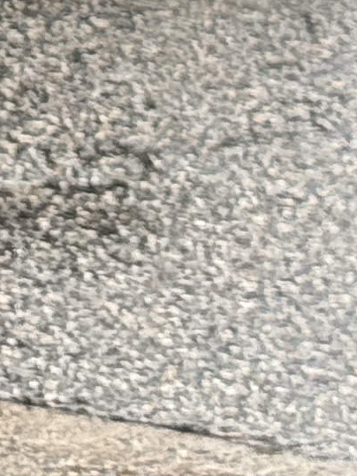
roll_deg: -1.2
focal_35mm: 359
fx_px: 4939
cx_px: -1199
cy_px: -858
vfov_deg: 5.3
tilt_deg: +3.0
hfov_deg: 3.8
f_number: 1.78
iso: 64
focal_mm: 6.76
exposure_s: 1/566
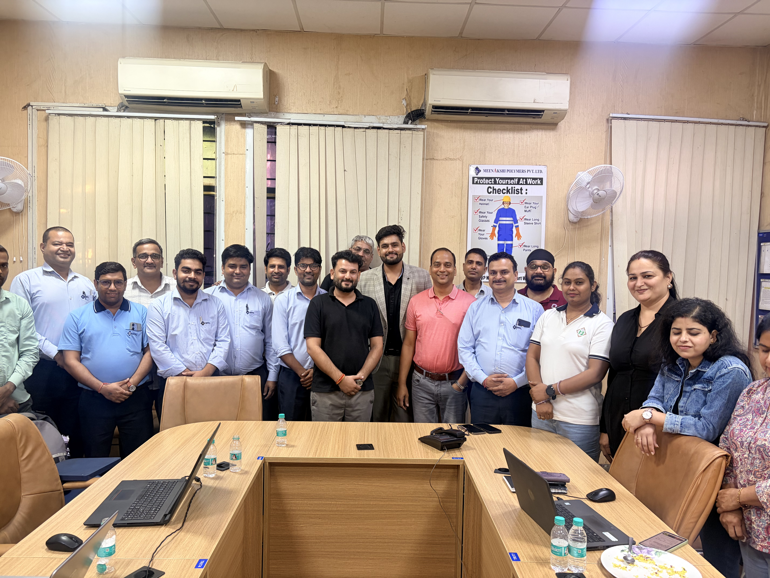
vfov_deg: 53.1
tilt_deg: -1.8
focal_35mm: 26
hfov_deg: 67.3
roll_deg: -0.8
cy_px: 289
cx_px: 385
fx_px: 578
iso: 160
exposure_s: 1/50
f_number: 1.6
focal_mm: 5.96
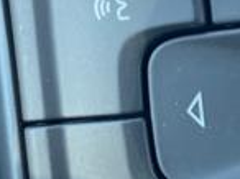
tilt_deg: -35.0
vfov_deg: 12.9
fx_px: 789
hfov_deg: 16.3
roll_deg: -5.1
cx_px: 322
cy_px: 74
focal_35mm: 114
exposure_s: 1/99
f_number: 1.6
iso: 125
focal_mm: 4.2
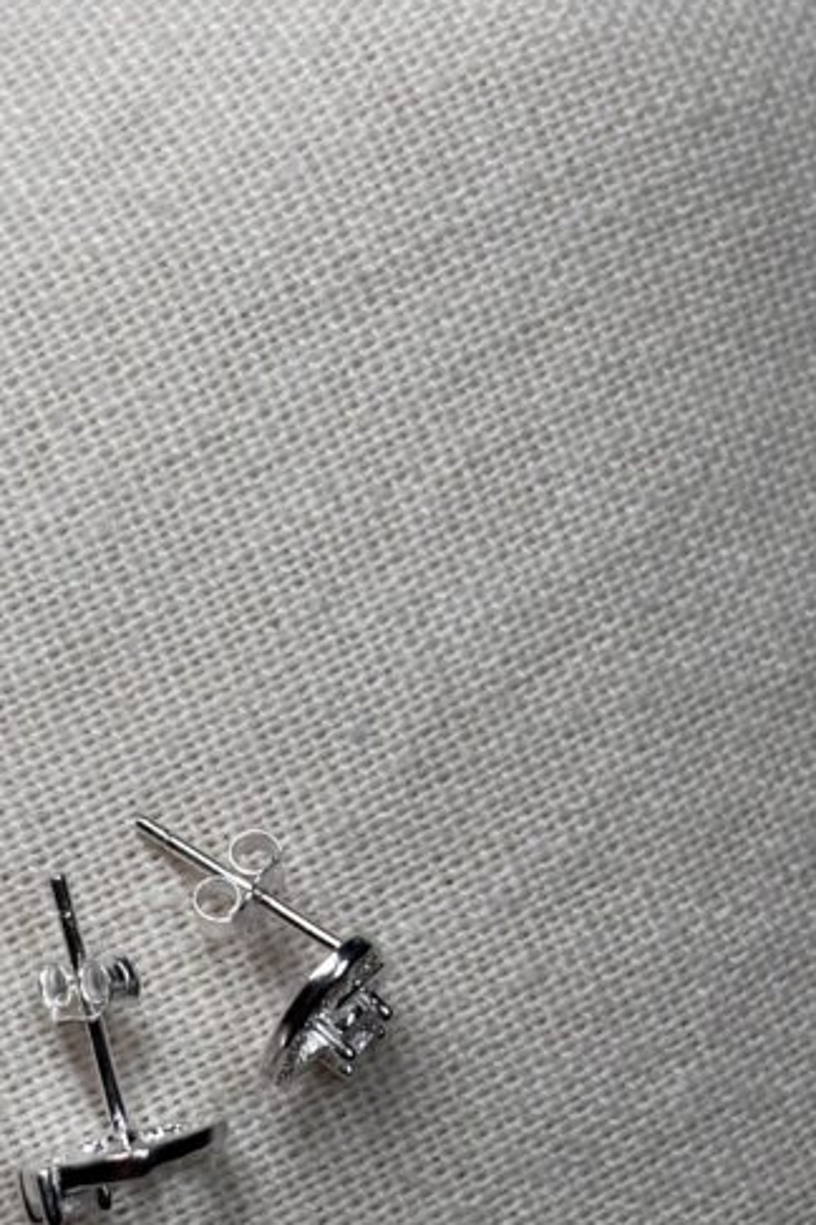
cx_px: 171
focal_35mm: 89
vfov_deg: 22.5
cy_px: 993
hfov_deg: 15.3
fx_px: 3026
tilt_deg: -69.4
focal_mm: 5.96
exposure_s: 1/608
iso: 32
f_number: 1.6
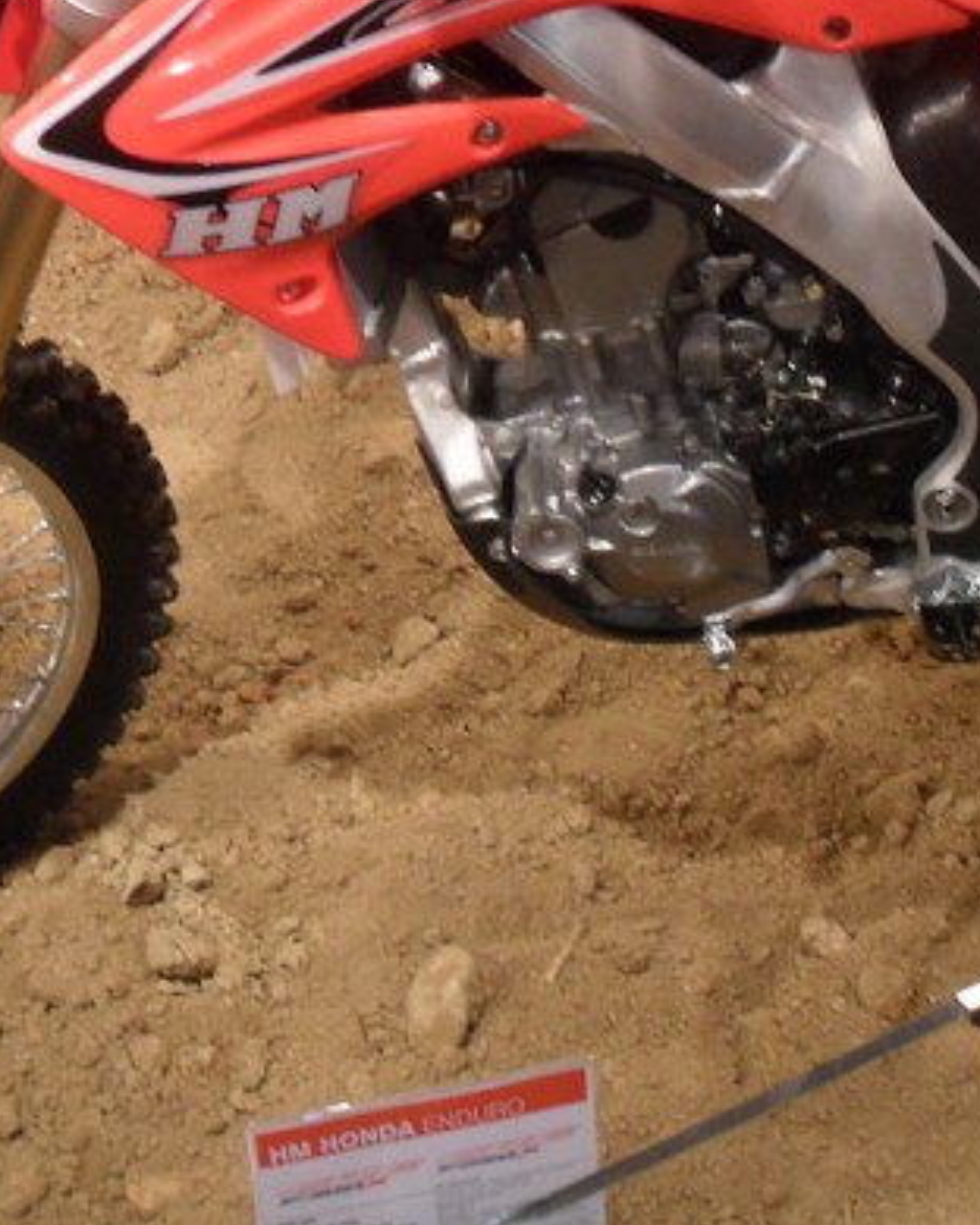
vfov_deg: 26.9
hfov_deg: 21.7
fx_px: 2538
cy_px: 346
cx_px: 697
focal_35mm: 70
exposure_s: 1/20
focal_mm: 6.2
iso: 200
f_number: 2.8
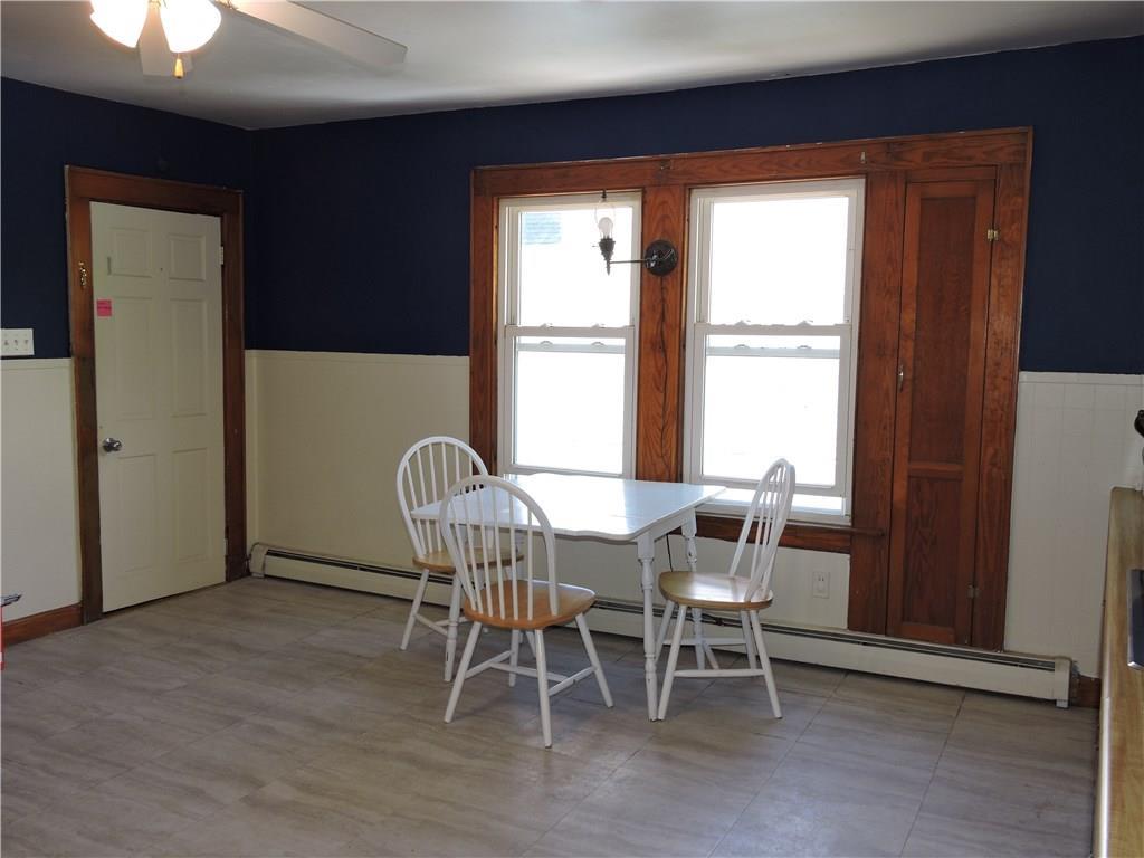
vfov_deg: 46.8
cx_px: 572
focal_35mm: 30
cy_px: 429
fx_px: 991
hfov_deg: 60.0
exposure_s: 1/30
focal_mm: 5.4
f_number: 3.5
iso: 100
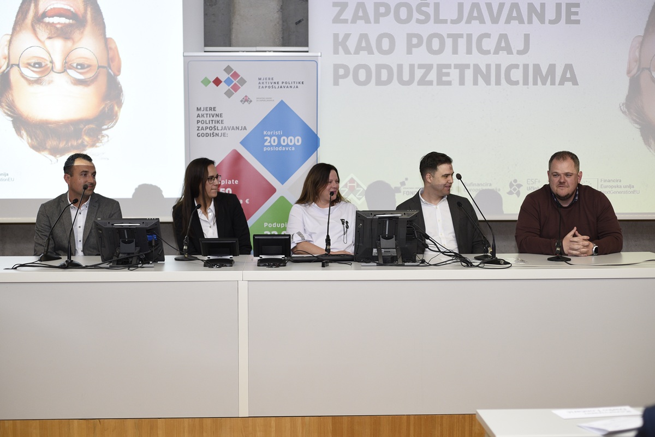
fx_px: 910
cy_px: 218
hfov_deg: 39.6
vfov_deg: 27.0
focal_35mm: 50
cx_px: 328
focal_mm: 50
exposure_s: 1/100
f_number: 3.2
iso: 800
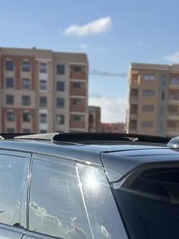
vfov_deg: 25.3
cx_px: 132
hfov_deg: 20.3
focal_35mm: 72
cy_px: 255
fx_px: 497
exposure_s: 1/2841
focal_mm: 5.7
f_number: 1.5
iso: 50
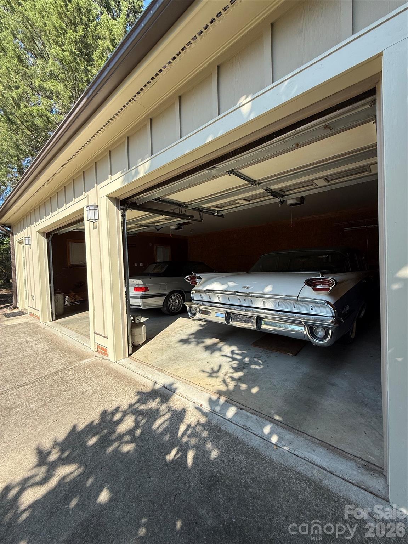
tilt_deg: -1.5
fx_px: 220
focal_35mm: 14
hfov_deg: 85.7
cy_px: 272
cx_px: 204
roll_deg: +1.5
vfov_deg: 102.1
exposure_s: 1/658
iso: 50
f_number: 2.2
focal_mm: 2.22
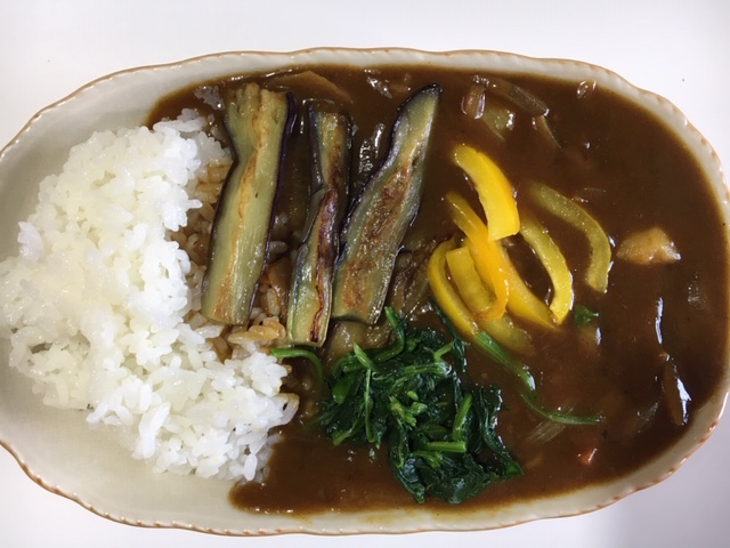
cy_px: 274
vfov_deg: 48.2
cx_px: 365
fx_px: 612
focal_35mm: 29
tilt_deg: -87.5
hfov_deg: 61.7
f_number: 2.2
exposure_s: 1/30
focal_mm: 4.15
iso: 80
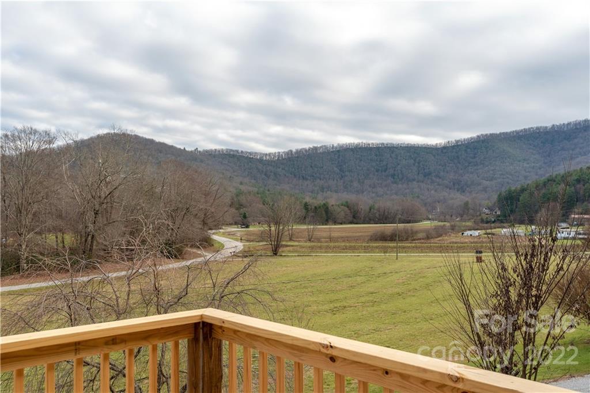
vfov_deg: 41.1
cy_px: 196
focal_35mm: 32
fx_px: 524
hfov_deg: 58.7
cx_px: 295
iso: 320
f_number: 8
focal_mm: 32
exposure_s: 1/1000
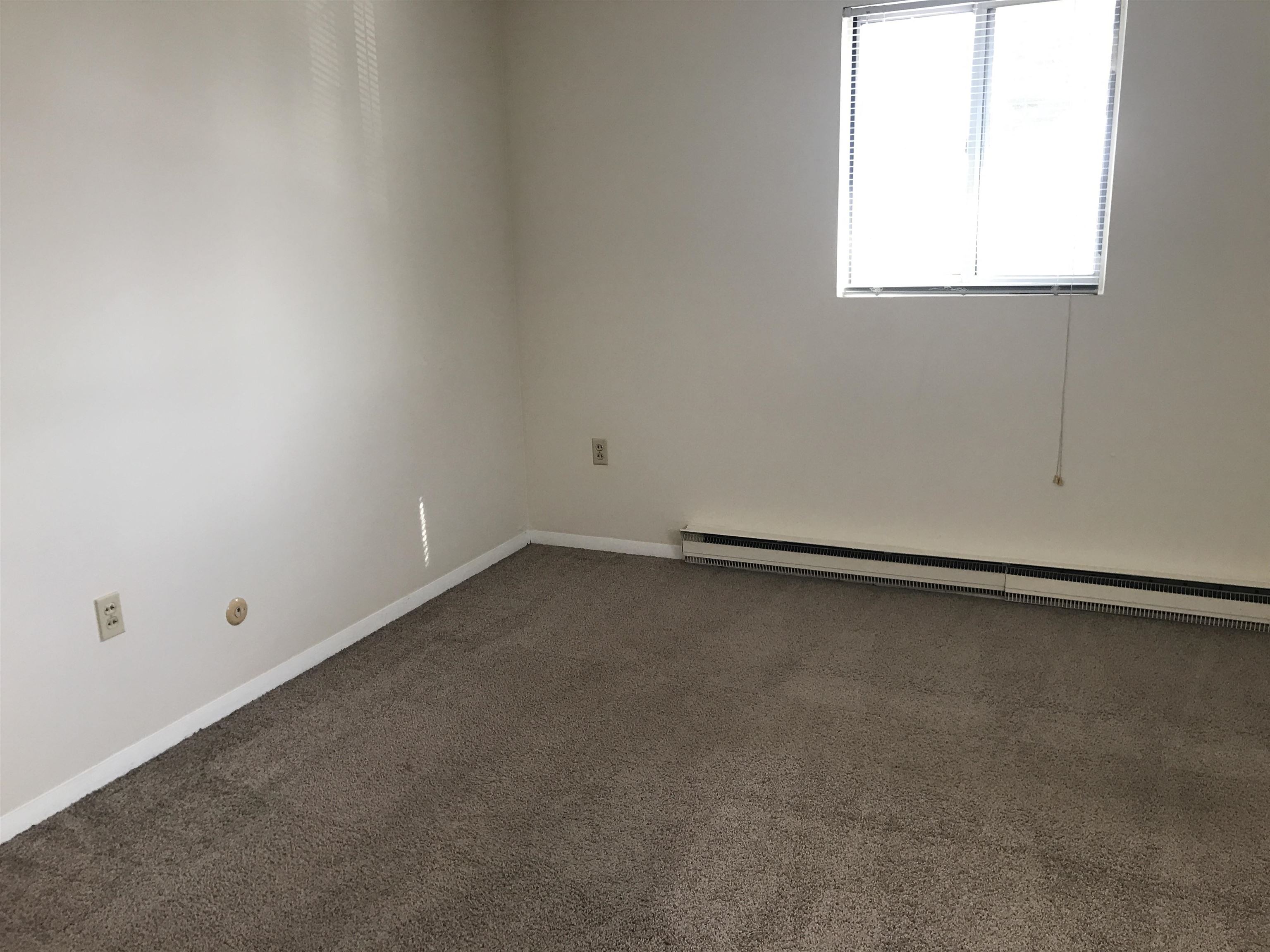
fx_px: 1027
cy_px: 476
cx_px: 635
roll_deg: +1.8
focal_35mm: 28
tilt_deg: -14.2
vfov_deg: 49.7
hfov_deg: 63.4
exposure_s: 1/40
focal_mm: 3.99
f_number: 1.8
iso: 20
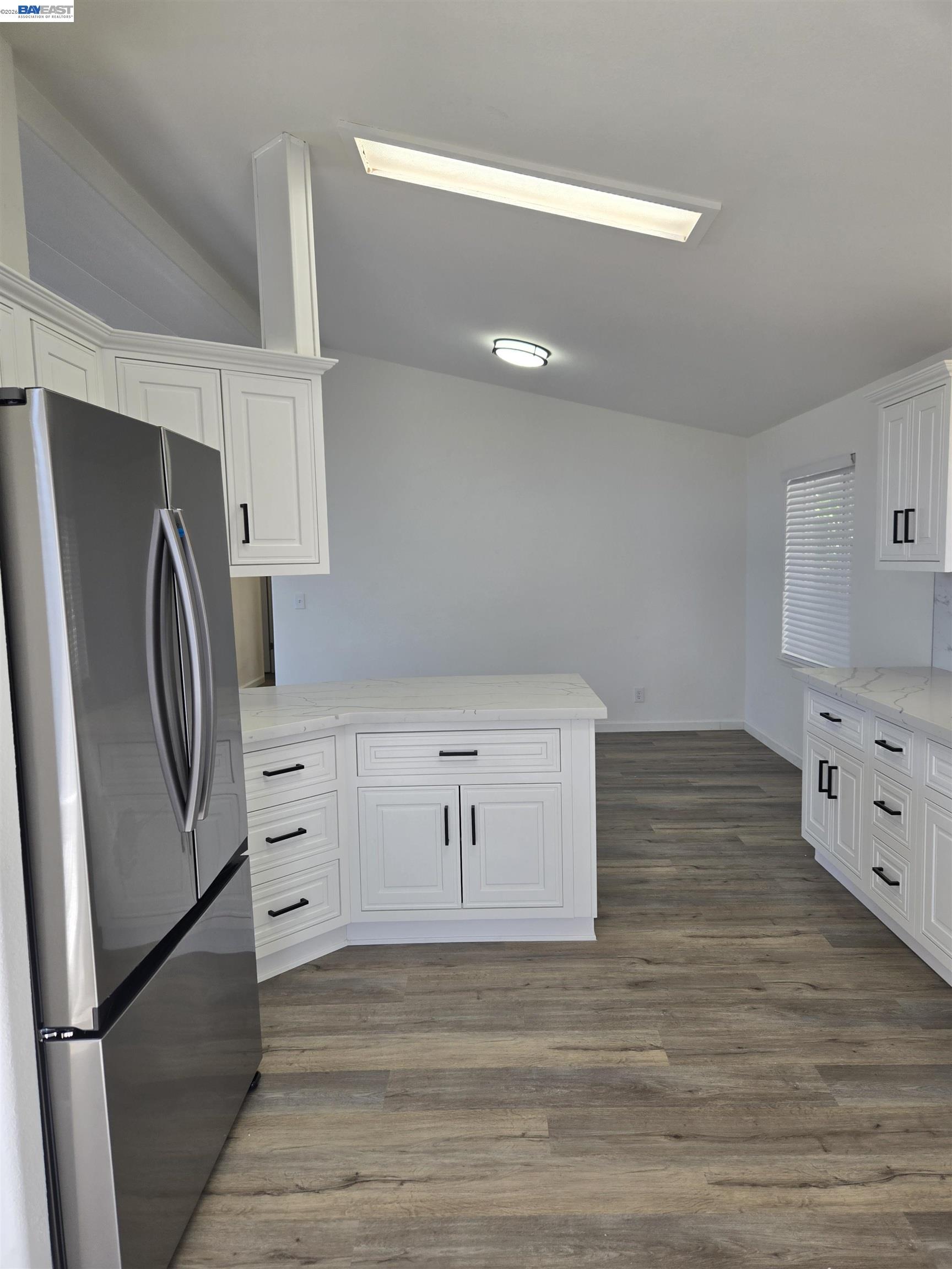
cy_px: 634
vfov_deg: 73.9
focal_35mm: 23
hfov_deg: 58.9
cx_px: 476
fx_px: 843
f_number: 1.8
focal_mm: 5.4
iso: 50
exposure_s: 1/120
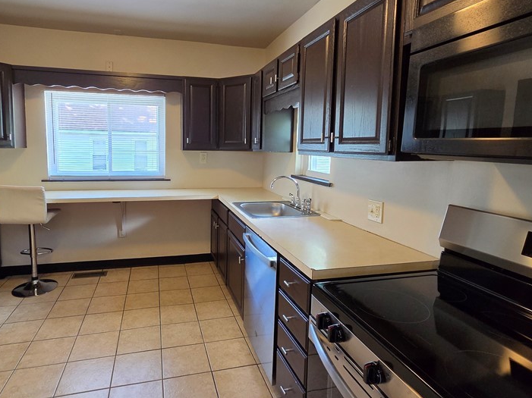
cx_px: 235
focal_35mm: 19
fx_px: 292
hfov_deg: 84.3
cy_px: 186
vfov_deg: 68.6
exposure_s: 1/60
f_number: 2.2
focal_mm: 2.2
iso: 320
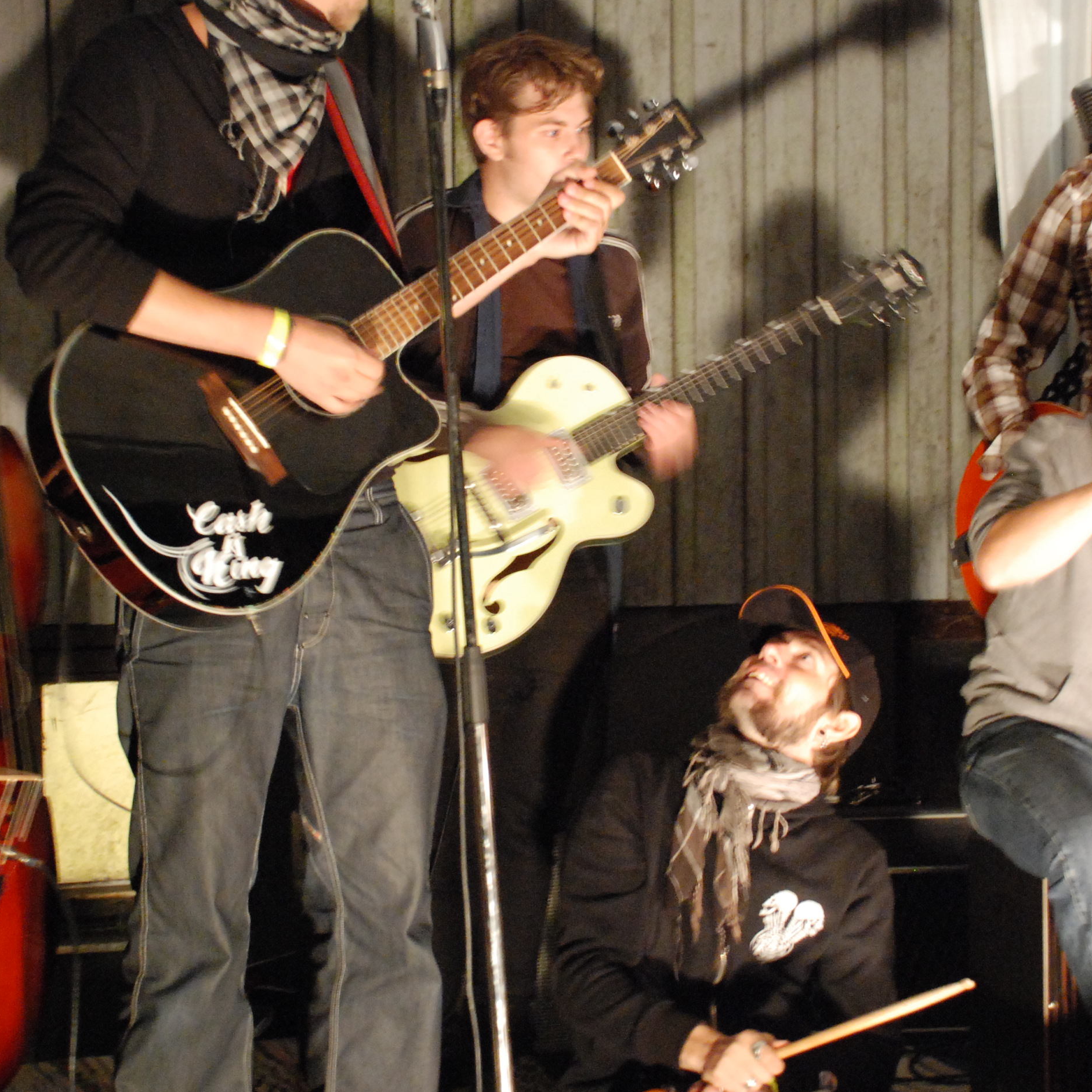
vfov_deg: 20.6
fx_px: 2998
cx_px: 558
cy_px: 555
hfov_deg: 20.6
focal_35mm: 84
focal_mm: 32
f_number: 4.5
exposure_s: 1/6
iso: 1600
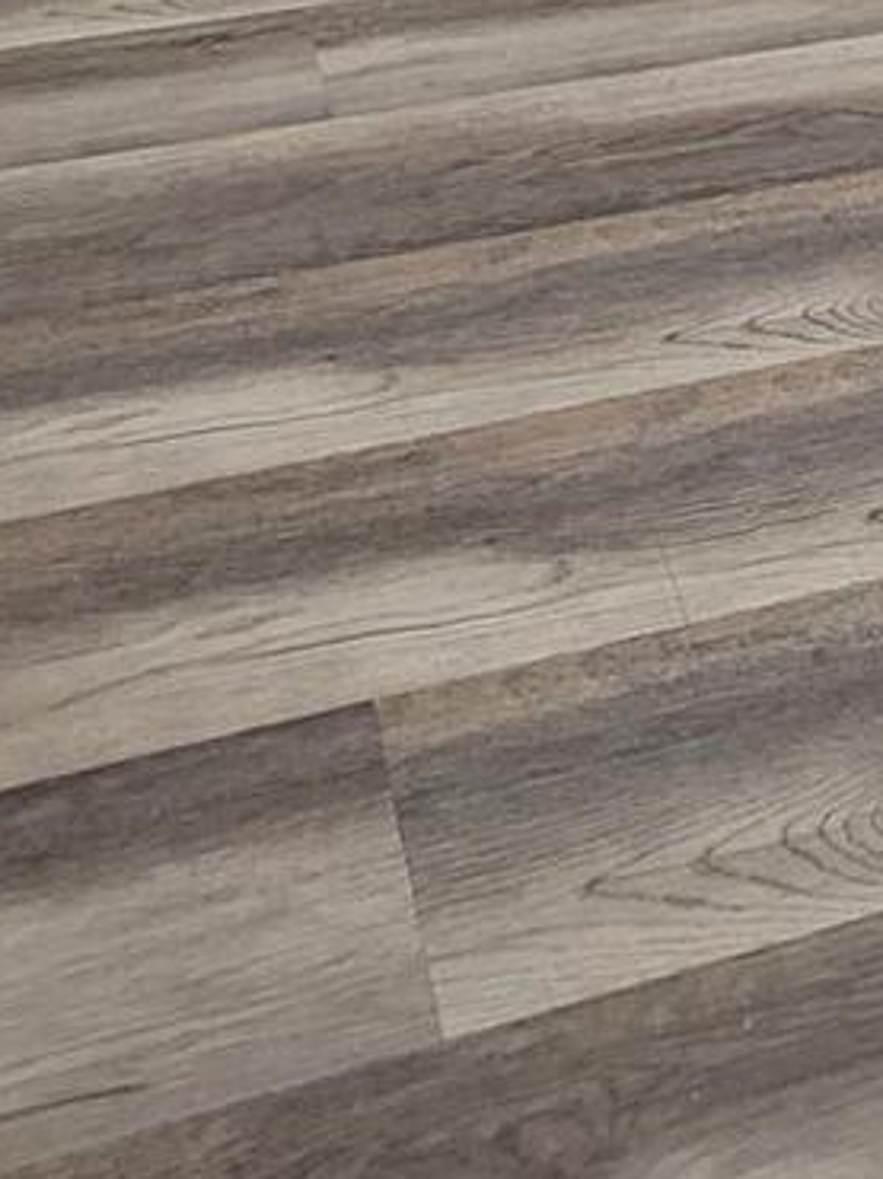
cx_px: 634
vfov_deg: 22.9
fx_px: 1839
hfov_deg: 26.7
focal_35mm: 54
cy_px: -857
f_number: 2.2
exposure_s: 1/40
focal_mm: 2.2
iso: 400
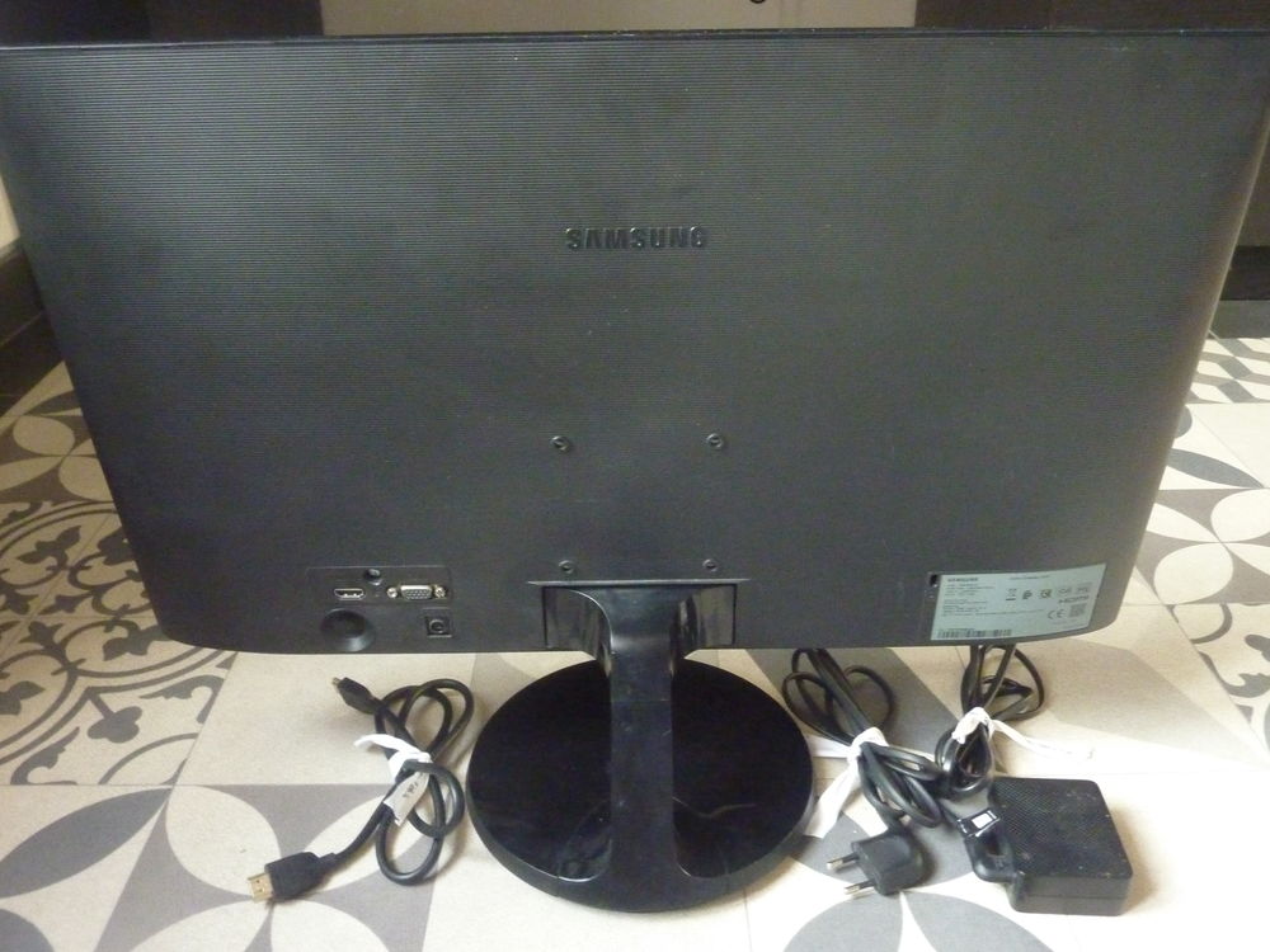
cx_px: 635
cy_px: 476
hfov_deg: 61.7
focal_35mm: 29
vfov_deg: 48.2
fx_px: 1064
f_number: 3.4
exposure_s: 1/13
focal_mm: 4.7
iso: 800
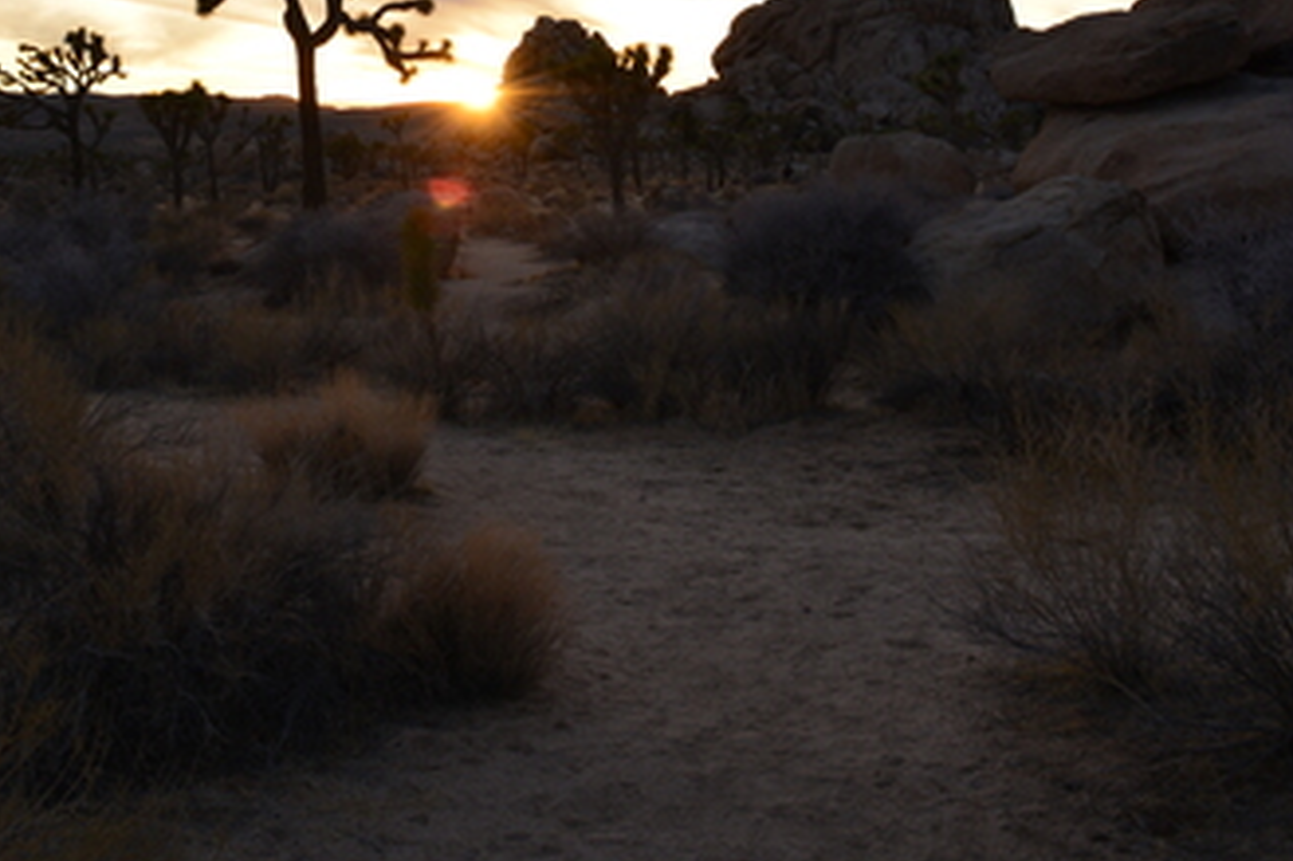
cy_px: 163
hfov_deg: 42.4
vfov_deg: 28.5
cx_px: 464
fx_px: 1651
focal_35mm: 46
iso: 200
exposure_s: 1/80
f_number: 10
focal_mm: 18
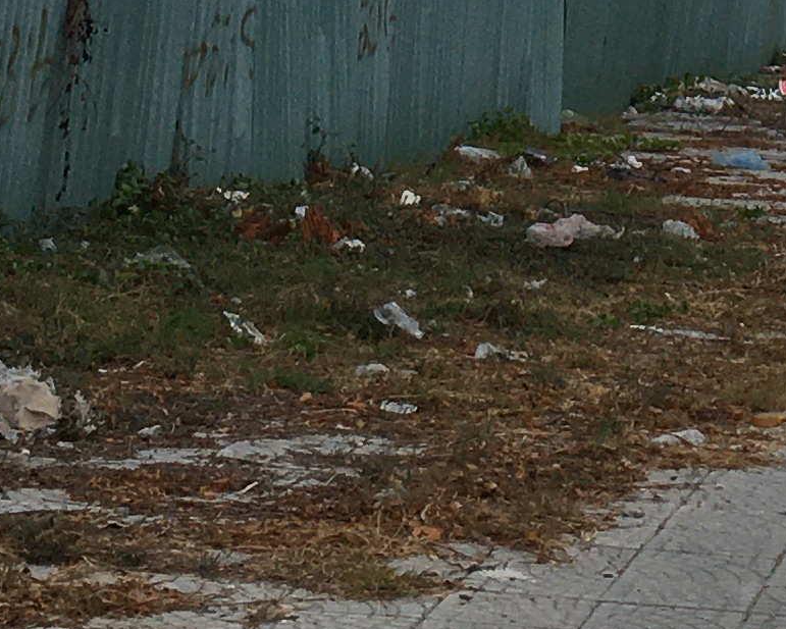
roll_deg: -2.0
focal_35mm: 148
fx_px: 3443
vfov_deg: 9.7
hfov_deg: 12.9
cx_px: 694
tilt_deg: +10.5
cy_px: -630
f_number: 2.2
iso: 32
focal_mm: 4.15
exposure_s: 1/100
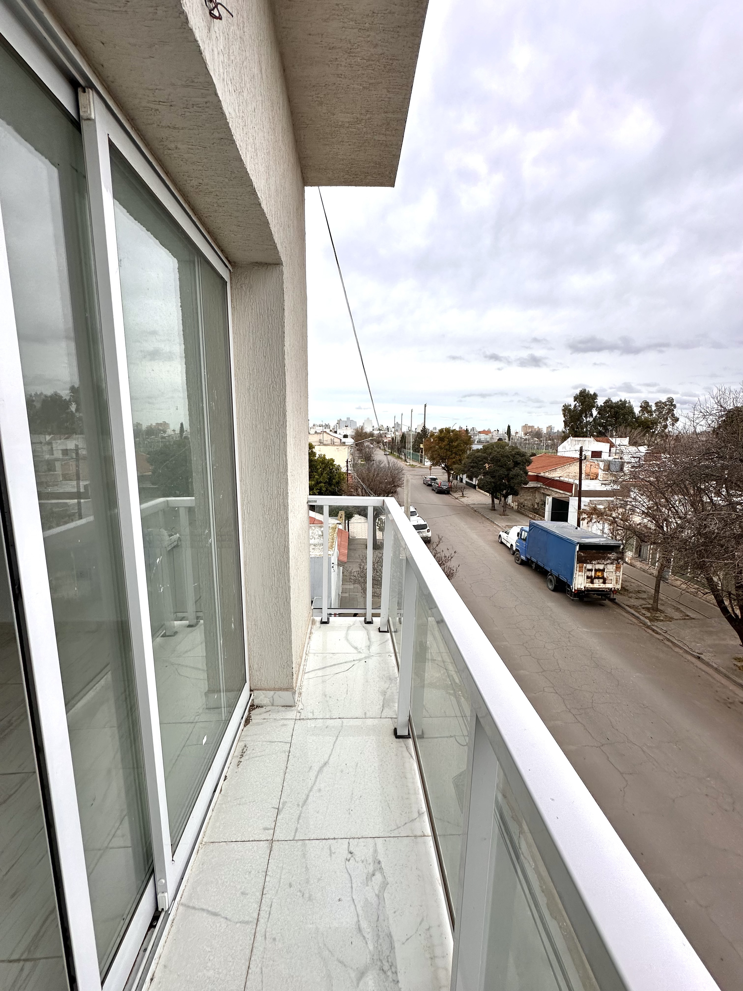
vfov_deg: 102.1
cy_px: 496
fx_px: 401
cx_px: 372
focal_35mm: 14
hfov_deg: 85.7
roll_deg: -0.9
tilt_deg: -7.3
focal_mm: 2.22
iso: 40
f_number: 2.2
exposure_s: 1/849
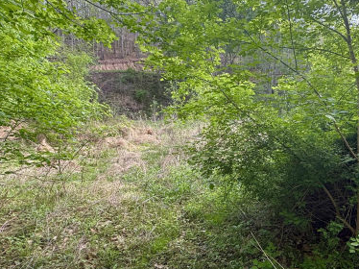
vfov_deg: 54.6
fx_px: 259
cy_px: 114
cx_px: 232
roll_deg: -2.8
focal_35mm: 25
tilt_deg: -1.1
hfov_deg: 68.0
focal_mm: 2.22
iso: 50
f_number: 2.2
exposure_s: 1/158
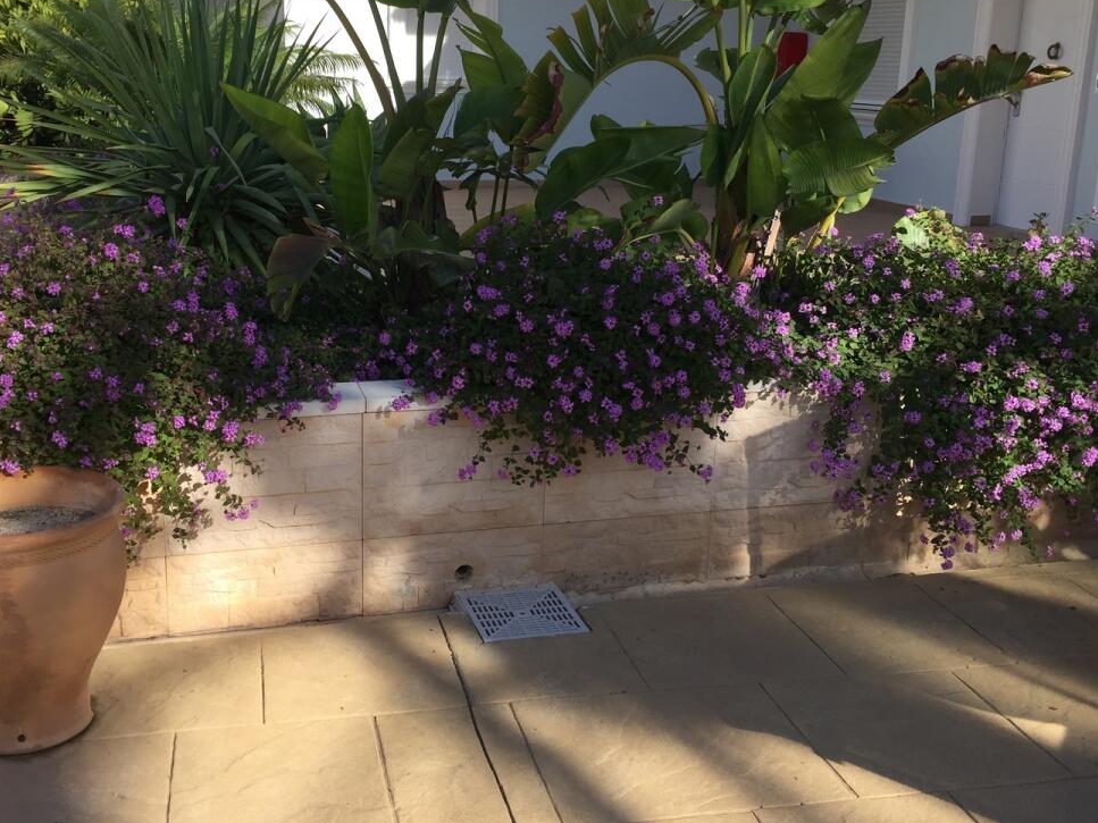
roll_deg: -1.5
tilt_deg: -13.0
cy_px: 331
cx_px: 483
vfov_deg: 39.5
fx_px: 1142
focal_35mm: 36
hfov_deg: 51.2
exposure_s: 1/920
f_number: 2.2
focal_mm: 4.15
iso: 32
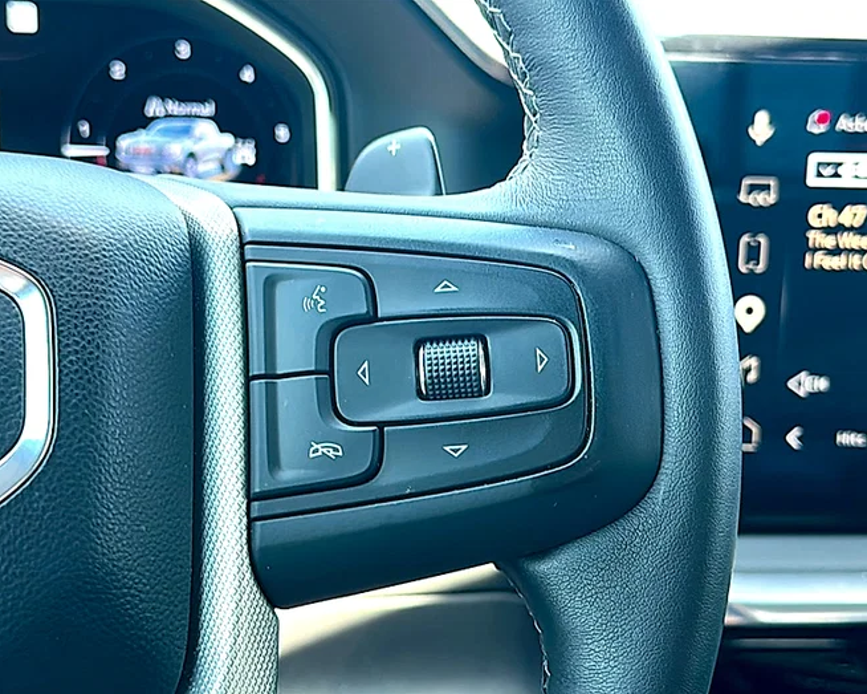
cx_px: 451
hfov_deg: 40.3
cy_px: 347
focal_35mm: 46
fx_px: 1180
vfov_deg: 32.7
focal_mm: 6.86
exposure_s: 1/71
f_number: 1.78
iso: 80
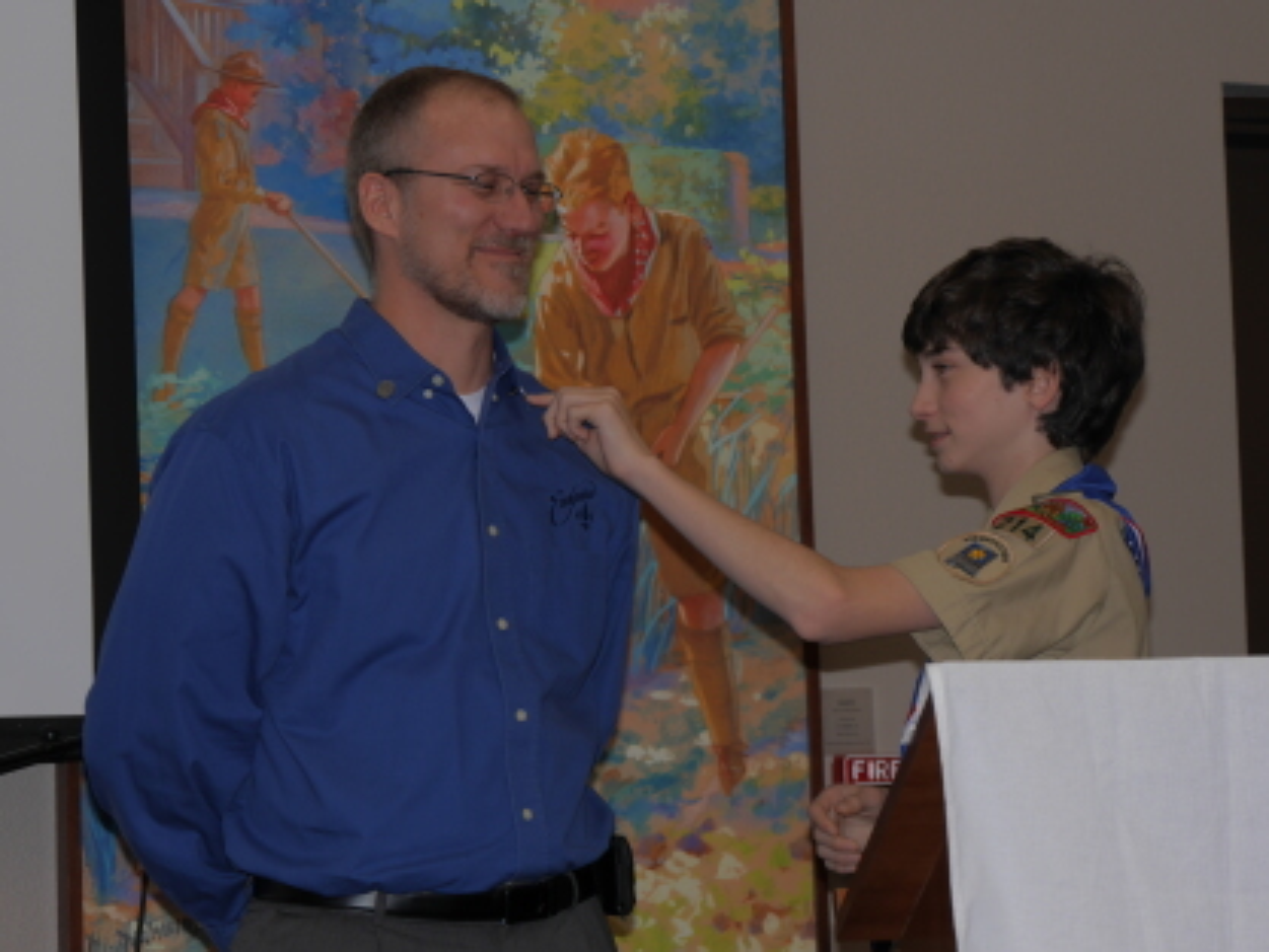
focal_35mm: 110
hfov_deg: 17.9
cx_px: 634
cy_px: 476
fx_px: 4034
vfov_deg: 13.5
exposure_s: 1/125
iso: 200
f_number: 5.1
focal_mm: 55
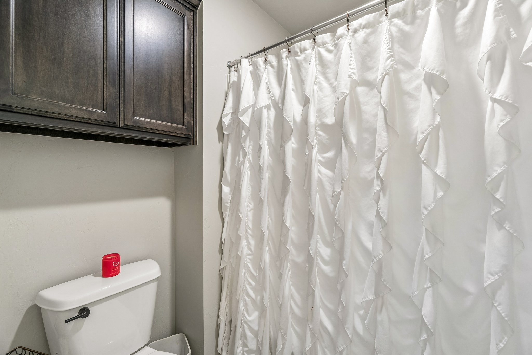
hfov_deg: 100.4
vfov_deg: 77.3
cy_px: 178
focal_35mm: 15
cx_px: 266
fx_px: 222
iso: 200
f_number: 6.3
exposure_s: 1/20
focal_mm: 10
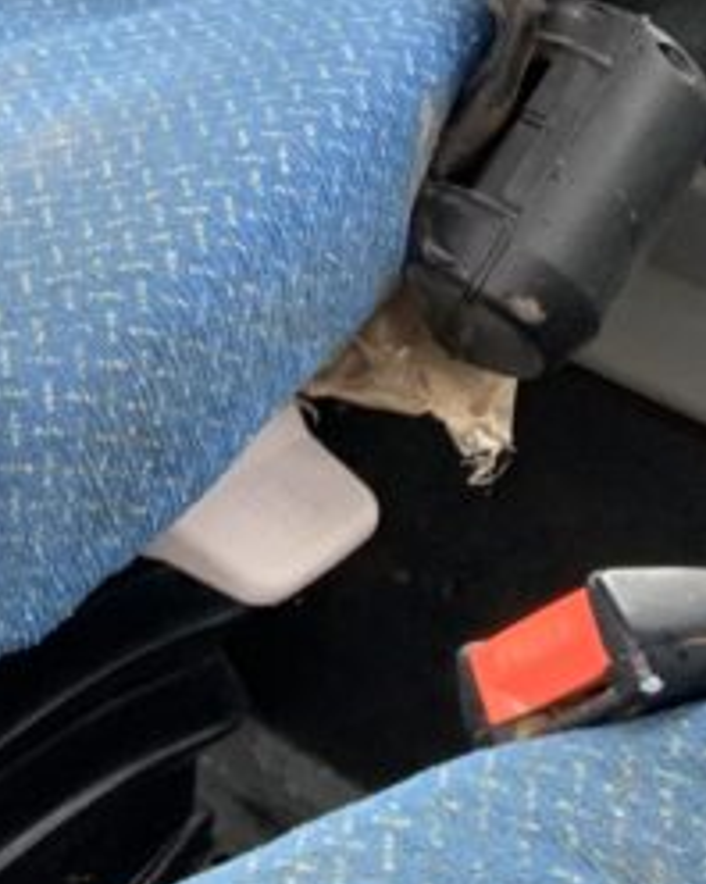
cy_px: -210
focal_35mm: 117
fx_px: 3060
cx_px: -82
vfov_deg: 15.8
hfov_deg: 12.9
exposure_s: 1/122
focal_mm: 3
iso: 40
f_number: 1.8
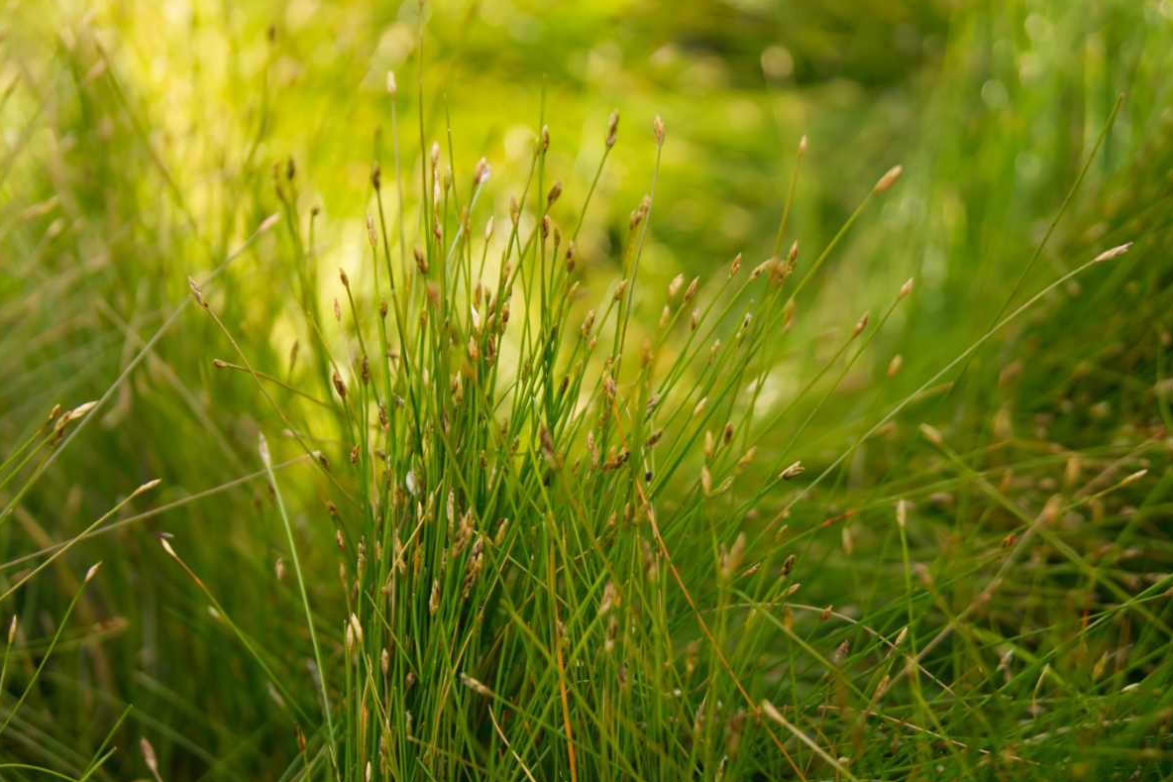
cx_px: 590
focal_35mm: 76
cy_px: 389
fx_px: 2476
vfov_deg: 17.9
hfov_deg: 26.7
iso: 800
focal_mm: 50
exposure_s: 1/500
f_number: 5.6
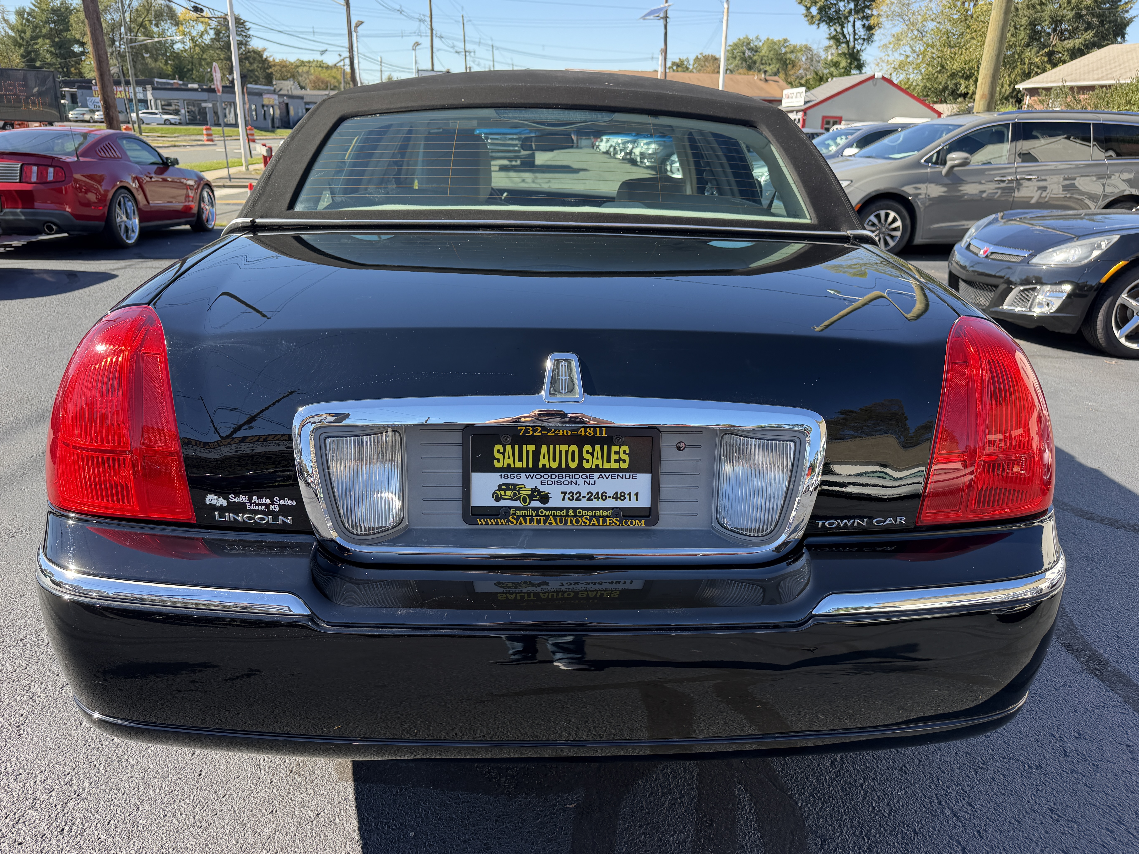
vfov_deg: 54.9
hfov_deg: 69.4
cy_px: 435
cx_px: 574
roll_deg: -1.6
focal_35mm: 25
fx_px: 823
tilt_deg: -19.5
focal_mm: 6.76
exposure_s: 1/822
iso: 80
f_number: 1.78
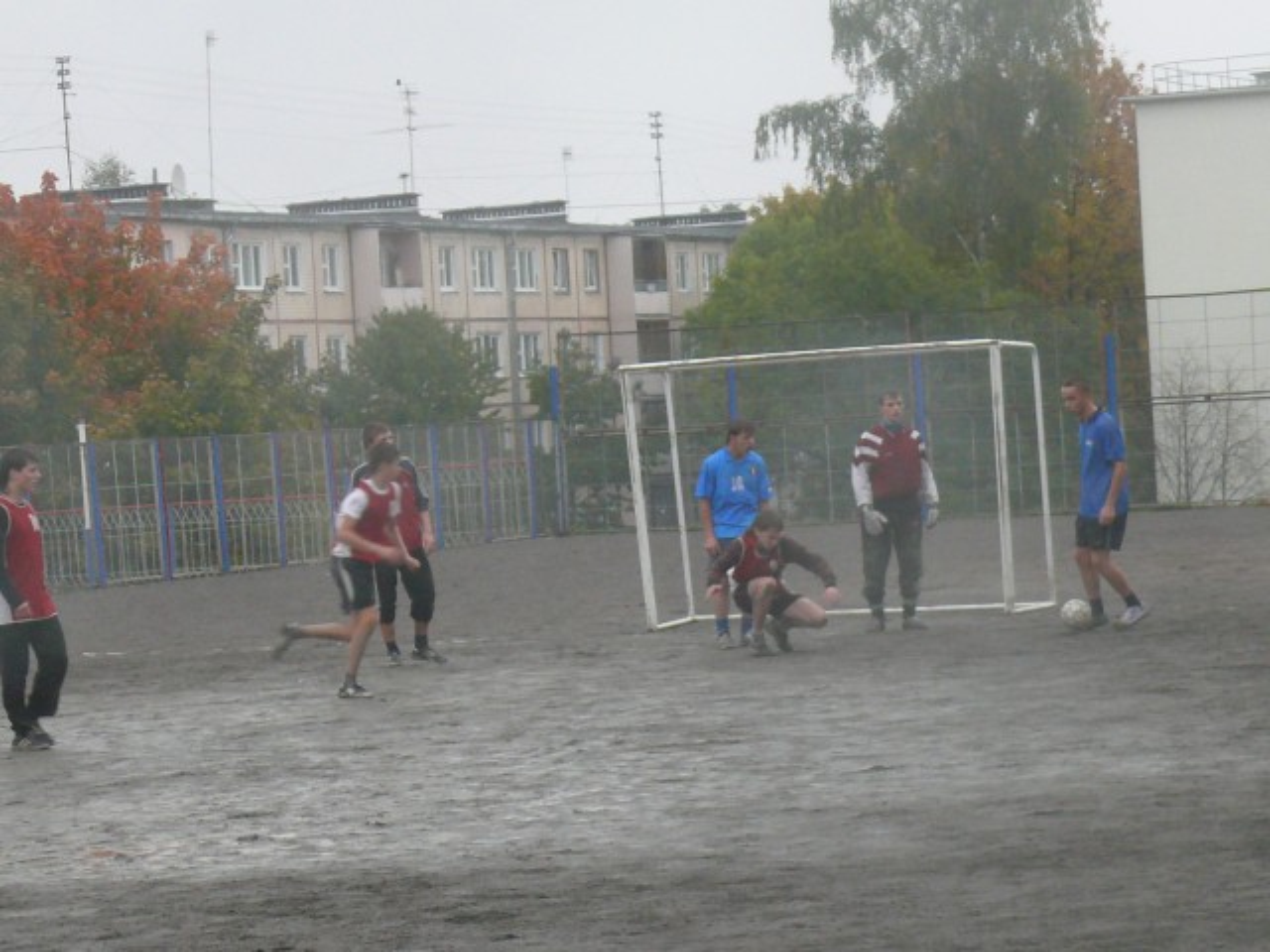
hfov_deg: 14.0
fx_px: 5173
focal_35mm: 141
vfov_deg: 10.5
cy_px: 476
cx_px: 635
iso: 200
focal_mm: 16.6
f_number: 3.2
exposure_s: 1/125
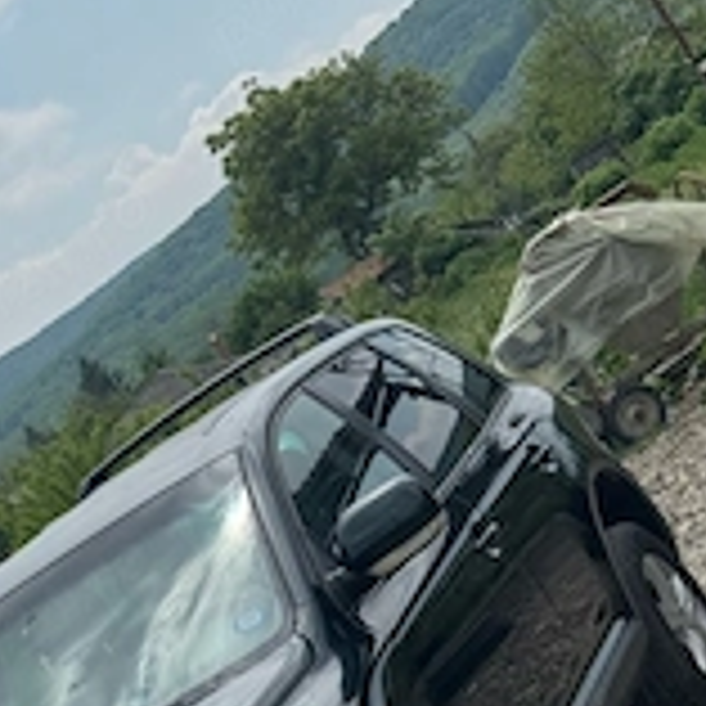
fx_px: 2492
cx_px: 94
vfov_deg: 15.8
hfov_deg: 16.0
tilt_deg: -5.4
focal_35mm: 108
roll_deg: +34.5
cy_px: 702
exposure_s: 1/7092
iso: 64
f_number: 1.78
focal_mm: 6.76
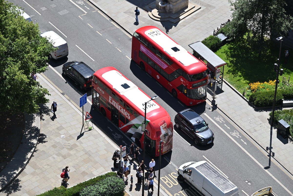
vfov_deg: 12.5
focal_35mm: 110
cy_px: 98
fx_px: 895
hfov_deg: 18.6
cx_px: 146
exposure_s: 1/320
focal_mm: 110
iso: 100
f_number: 7.1
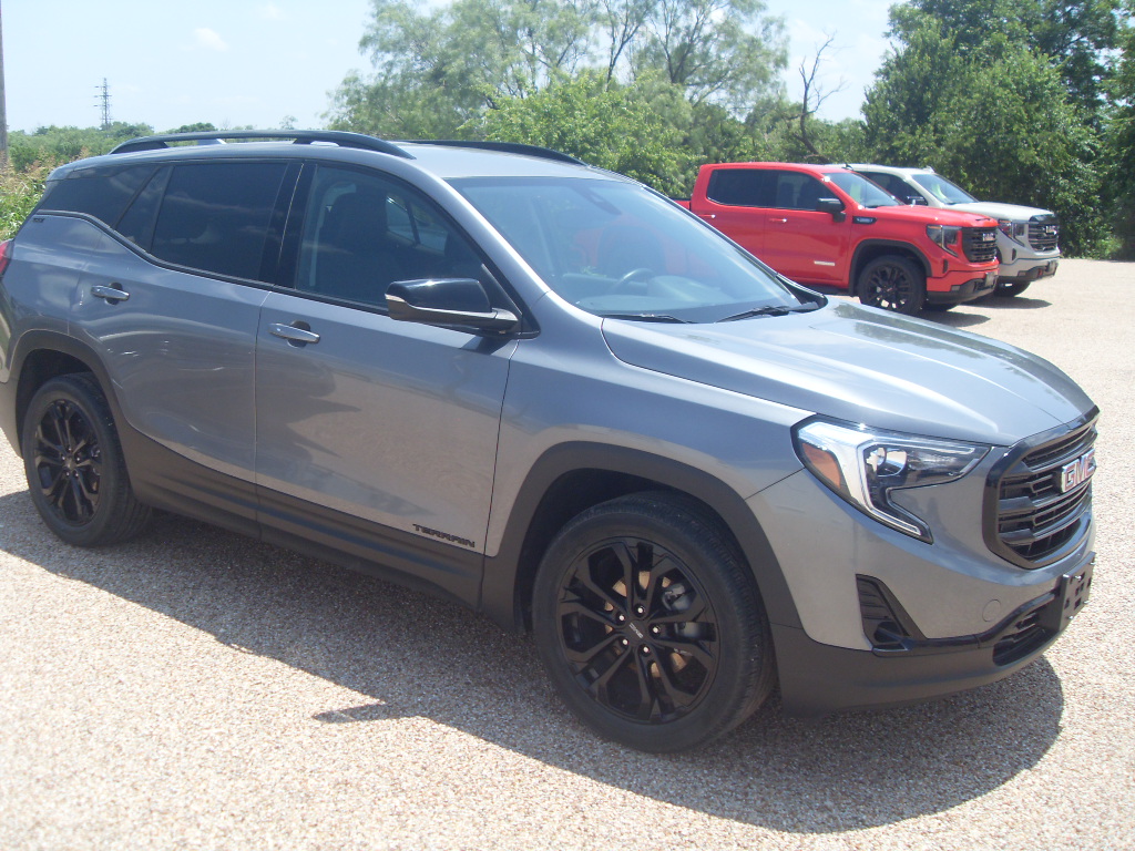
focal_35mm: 37
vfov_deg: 38.7
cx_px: 568
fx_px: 1213
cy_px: 426
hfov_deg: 50.1
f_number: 7
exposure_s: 1/180
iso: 80
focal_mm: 6.3
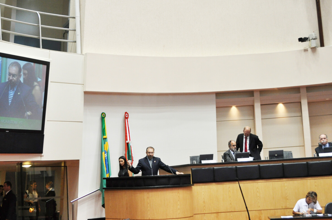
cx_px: 127
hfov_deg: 34.9
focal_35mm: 57
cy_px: 113
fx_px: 525
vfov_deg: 23.7
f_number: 4.5
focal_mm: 28
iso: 800
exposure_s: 1/100
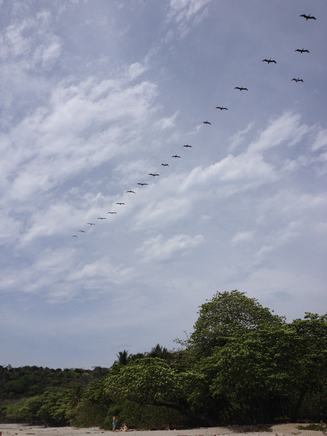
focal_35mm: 35
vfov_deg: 52.6
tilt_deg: +26.8
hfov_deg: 40.7
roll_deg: -1.9
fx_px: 441
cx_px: 164
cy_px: 218
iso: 50
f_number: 2.4
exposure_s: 1/6135
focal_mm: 4.28
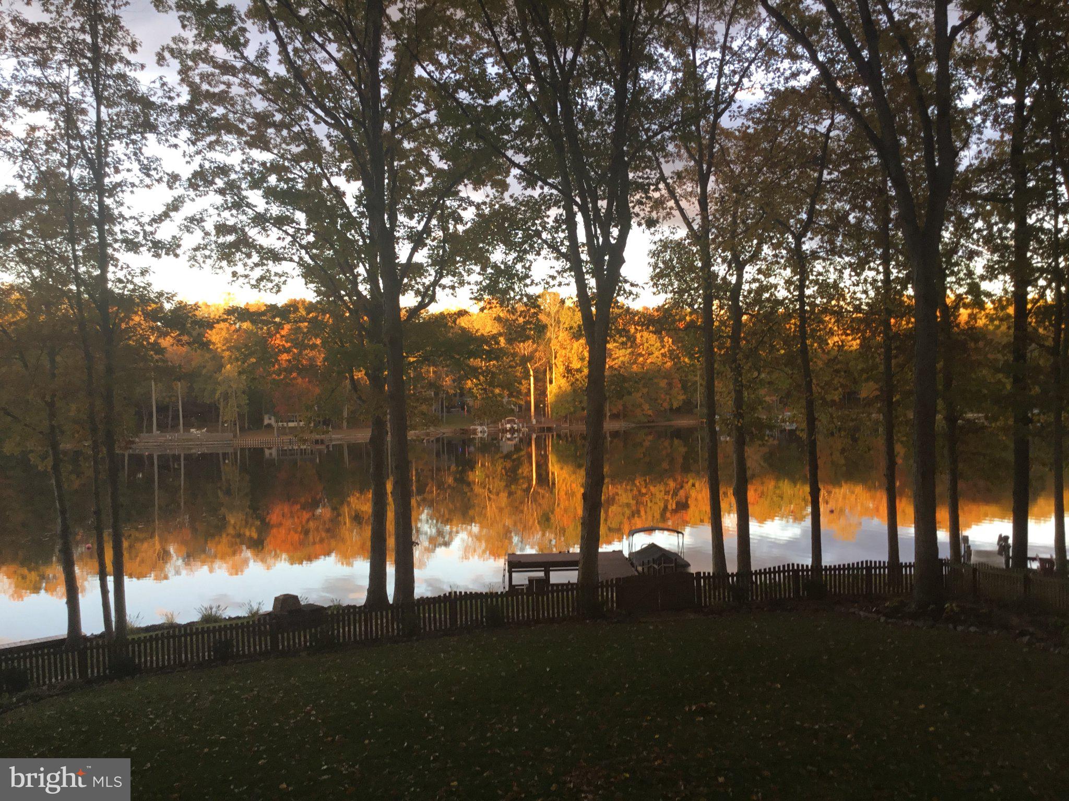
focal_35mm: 31
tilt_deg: +0.5
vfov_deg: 45.4
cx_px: 534
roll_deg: +2.7
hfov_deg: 58.4
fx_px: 957
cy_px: 400
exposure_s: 1/40
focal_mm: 3.3
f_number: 2.4
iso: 25
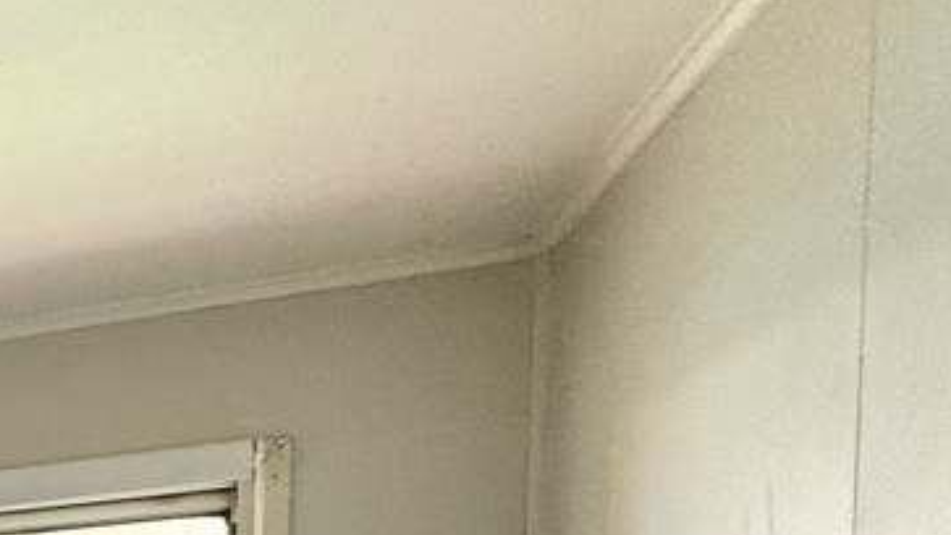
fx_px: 1588
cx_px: -891
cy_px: 961
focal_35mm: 63
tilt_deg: -3.1
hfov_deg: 19.9
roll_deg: +1.4
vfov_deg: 16.1
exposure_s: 1/100
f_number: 2.2
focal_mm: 2.22
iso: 50
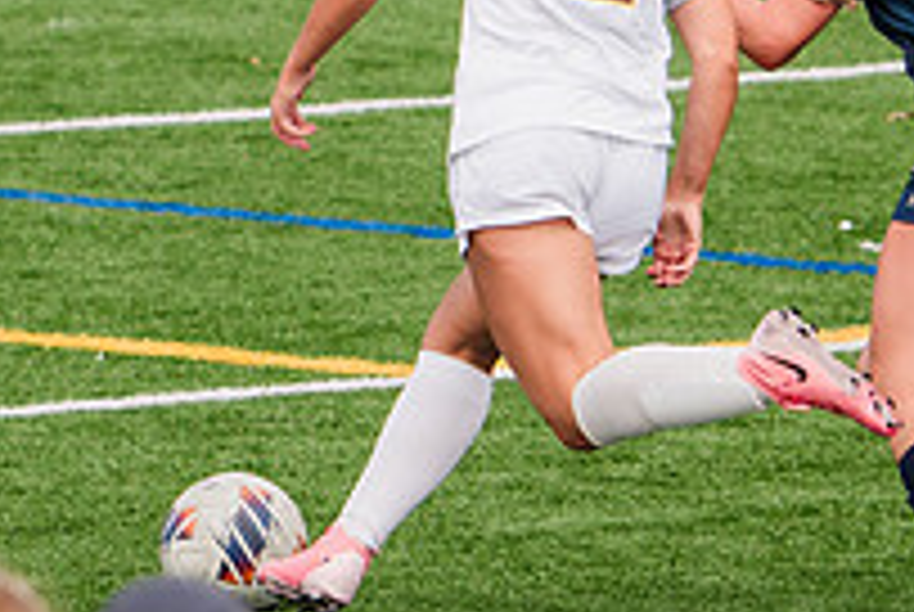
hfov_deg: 1.7
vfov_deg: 1.1
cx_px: 715
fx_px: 31426
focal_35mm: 1236
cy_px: 221
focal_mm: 332
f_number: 6.3
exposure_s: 1/1600
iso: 400
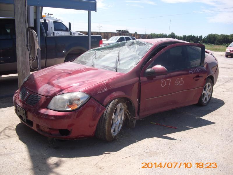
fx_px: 242
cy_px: 88
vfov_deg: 39.7
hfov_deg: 51.4
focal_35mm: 36
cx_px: 116
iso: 80
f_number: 7.8
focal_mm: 6.3
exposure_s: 1/125
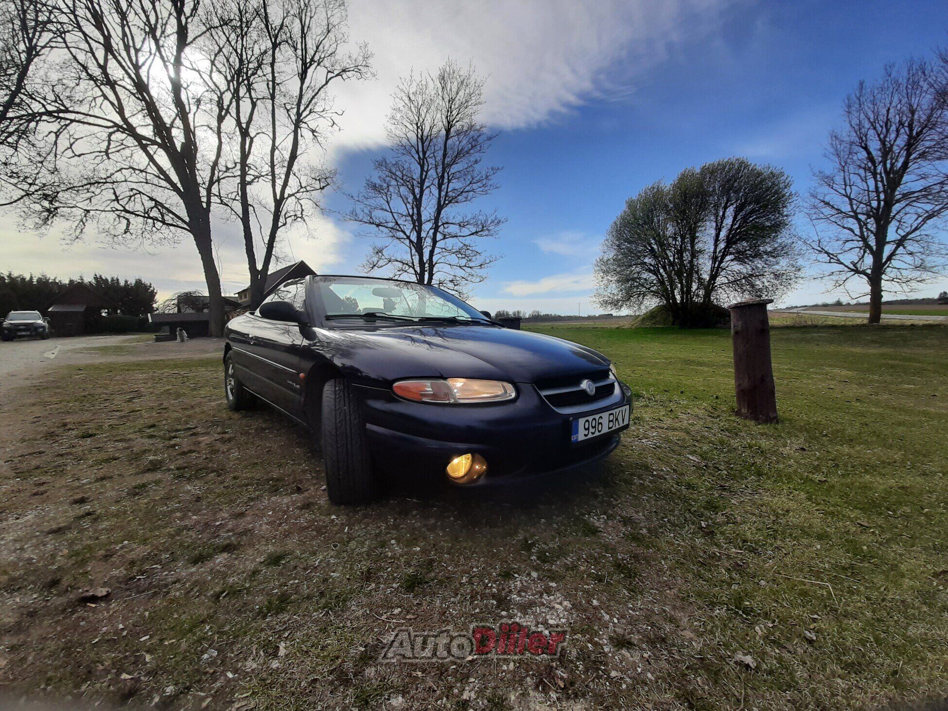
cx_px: 474
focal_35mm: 13
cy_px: 356
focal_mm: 1.42
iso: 40
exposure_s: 1/1560
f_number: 2.2
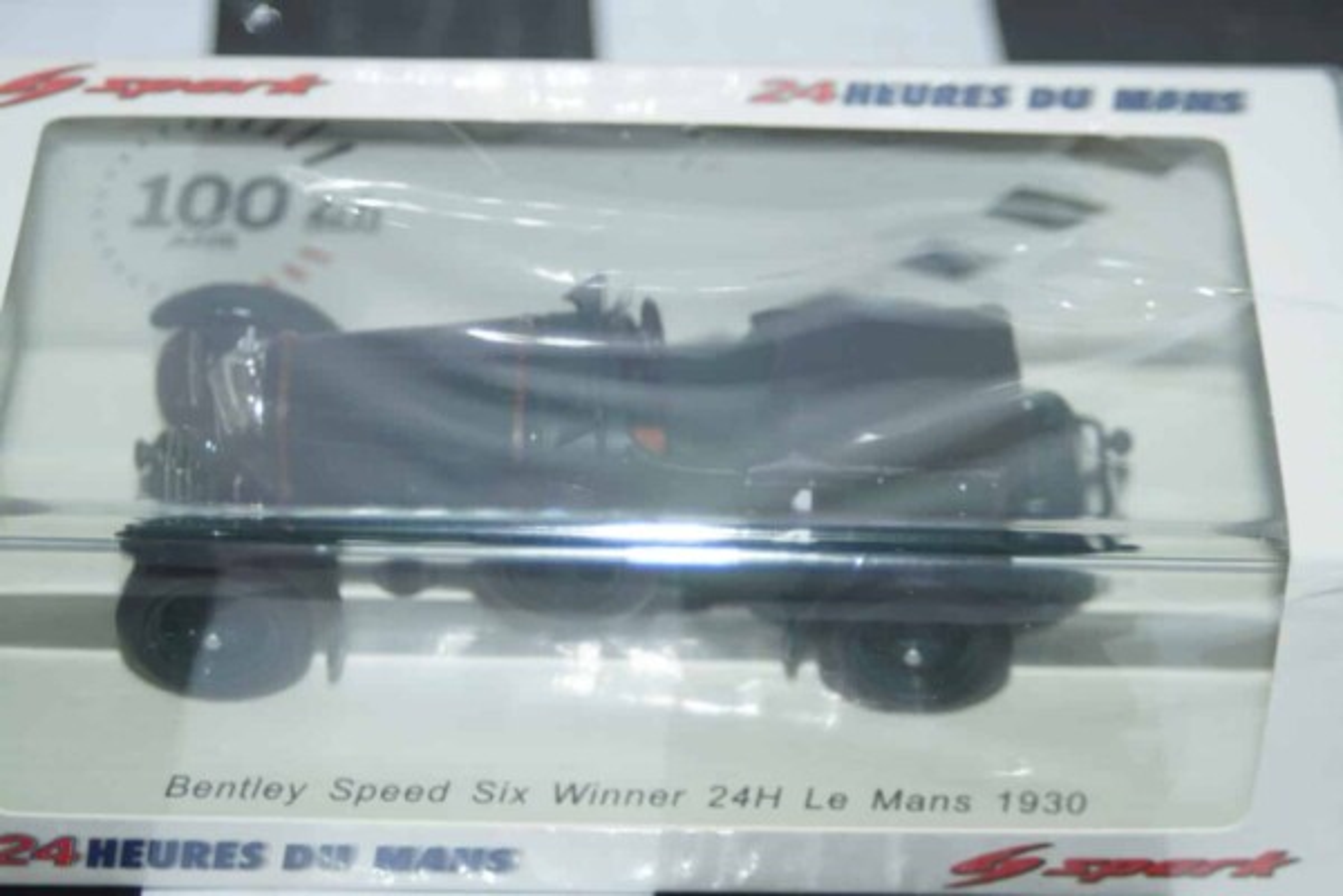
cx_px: 672
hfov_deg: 22.6
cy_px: 448
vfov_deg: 15.2
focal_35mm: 90
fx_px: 3357
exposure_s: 1/100
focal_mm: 60
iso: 250
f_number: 5.6
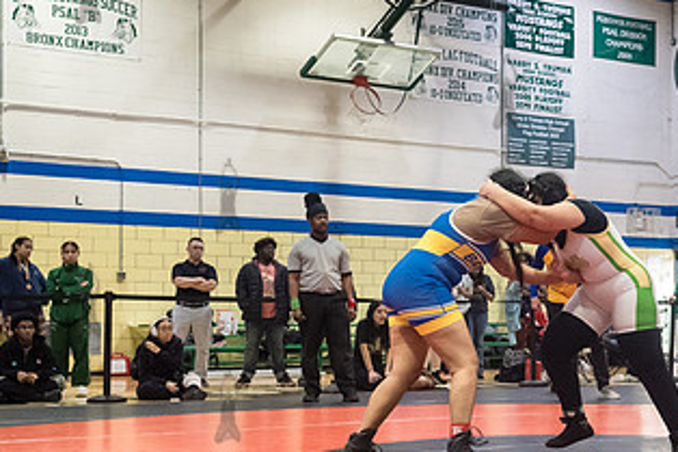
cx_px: 505
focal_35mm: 66
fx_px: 1242
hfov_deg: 30.0
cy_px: 300
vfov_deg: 20.5
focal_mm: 35
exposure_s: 1/400
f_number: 4
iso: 8000
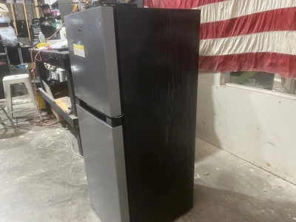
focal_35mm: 26
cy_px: 111
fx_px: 222
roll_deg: +2.5
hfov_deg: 67.3
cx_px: 148
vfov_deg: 53.1
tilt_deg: -19.5
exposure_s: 1/60
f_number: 1.6
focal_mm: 5.1
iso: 200
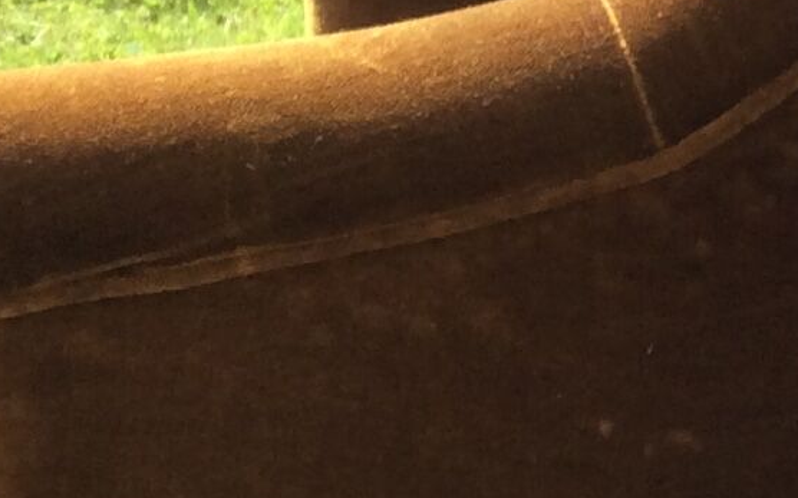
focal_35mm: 158
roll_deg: -0.7
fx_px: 3435
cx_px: 1338
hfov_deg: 12.3
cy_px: 317
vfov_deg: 8.3
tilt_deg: -18.2
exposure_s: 1/473
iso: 32
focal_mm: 3.3
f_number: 2.4
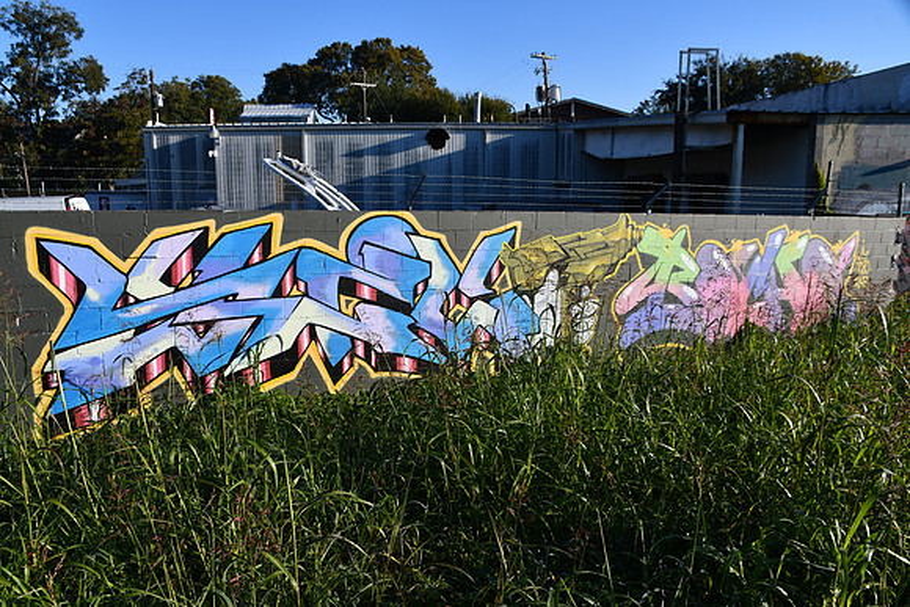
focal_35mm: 27
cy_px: 304
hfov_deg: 67.4
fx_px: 683
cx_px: 455
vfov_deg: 48.0
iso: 100
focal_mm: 18
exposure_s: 1/320
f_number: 9
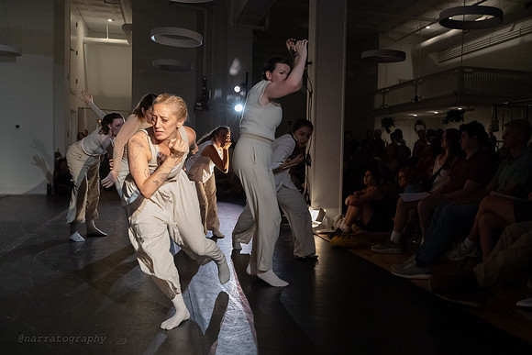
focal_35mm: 33
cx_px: 317
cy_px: 178
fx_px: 493
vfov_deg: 39.6
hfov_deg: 56.3
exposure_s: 1/400
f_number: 4
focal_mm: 28
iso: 6400
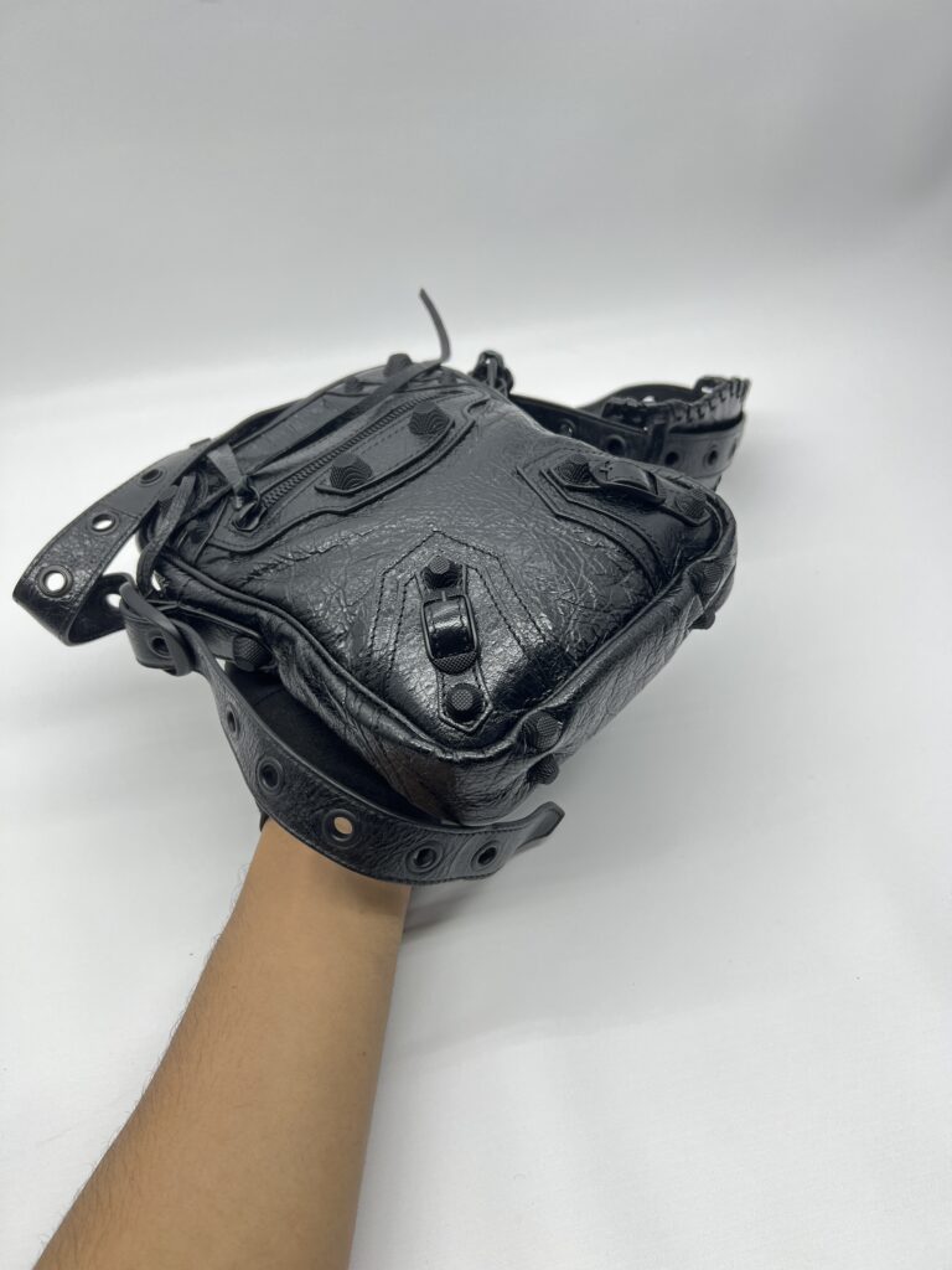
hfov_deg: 53.1
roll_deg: +2.9
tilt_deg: -42.1
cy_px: 635
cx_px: 476
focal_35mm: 26
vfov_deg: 67.3
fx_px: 953
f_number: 1.5
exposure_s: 1/100
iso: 40
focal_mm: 5.7
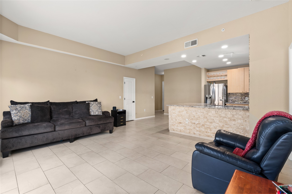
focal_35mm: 16
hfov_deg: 95.0
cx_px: 146
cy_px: 97
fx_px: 134
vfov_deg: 72.1
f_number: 11
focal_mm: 16.5
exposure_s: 1.3
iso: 100
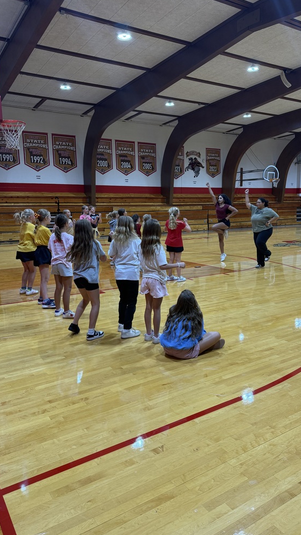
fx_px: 383
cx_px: 167
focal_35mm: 27
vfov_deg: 69.9
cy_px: 264
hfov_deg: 42.8
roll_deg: +0.1
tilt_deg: -8.5
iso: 160
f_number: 1.78
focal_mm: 6.76
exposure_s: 1/178
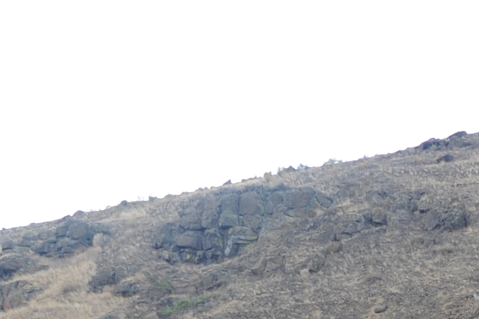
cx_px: 476
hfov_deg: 12.2
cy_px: 700
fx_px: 2207
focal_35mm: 166
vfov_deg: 7.8
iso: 200
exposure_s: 1/80
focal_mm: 35
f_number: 5.6
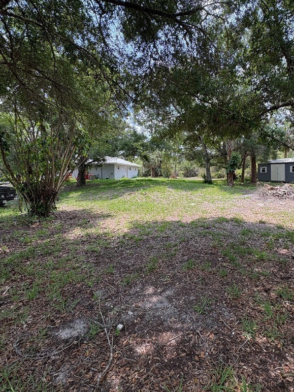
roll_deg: +1.2
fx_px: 204
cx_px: 177
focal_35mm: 18
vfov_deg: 87.4
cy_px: 174
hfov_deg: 70.8
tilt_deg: +0.2
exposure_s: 1/328
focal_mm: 2.22
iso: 40
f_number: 2.2
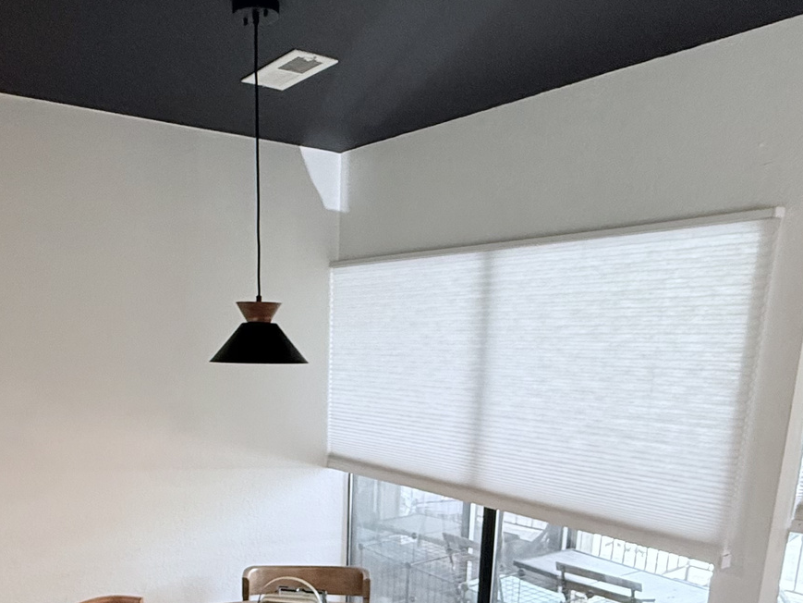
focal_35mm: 33
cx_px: 306
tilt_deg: -13.6
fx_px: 766
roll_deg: +0.2
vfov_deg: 40.0
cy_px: 535
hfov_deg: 54.8
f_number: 2.2
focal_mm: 2.22
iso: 250
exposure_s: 1/120
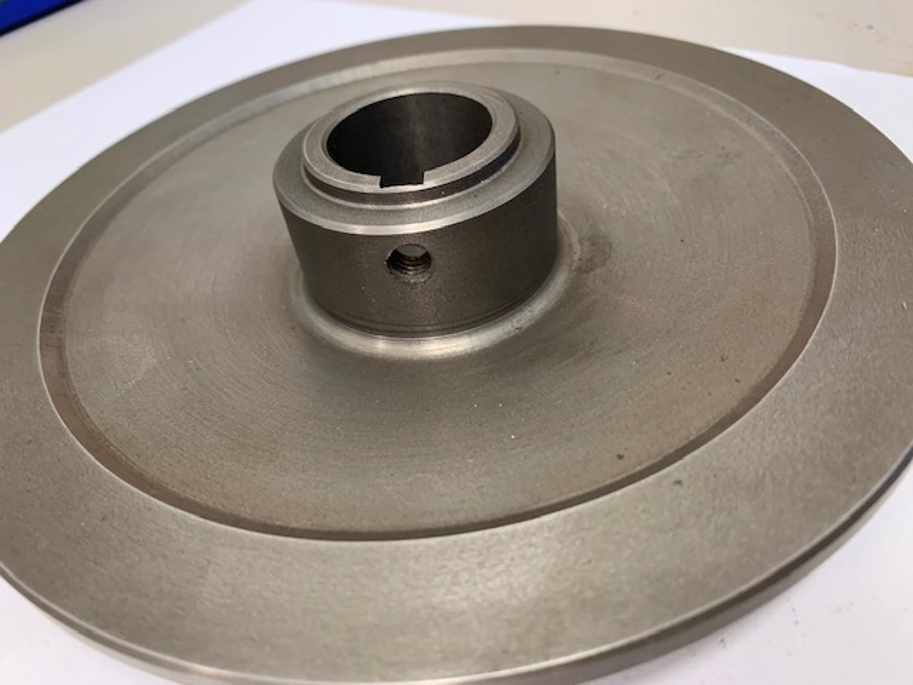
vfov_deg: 53.1
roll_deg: +9.0
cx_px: 456
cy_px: 342
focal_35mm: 26
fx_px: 686
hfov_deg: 67.3
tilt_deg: -44.2
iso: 125
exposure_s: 1/50
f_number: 1.8
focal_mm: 4.25
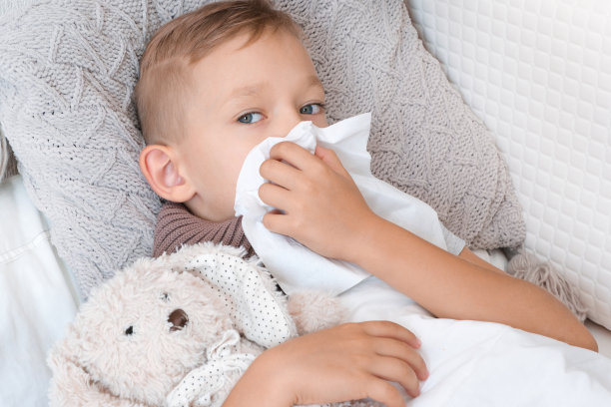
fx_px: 1426
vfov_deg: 16.3
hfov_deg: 24.2
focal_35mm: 84
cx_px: 306
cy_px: 204
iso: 1250
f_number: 8
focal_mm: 56
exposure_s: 1/60
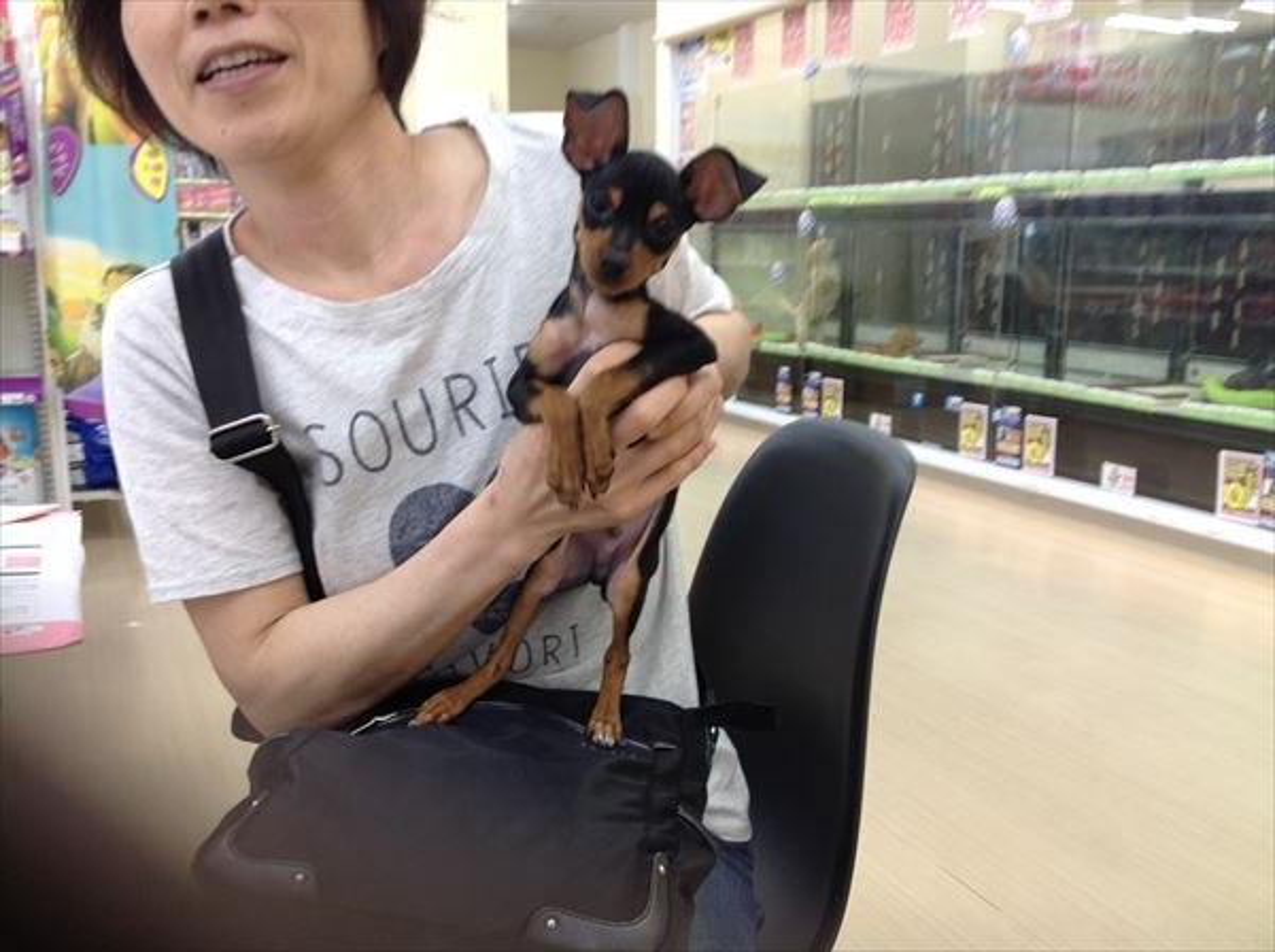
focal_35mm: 35
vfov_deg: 40.6
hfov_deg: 52.7
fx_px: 1287
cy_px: 476
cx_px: 638
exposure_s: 1/20
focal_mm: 4.28
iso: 50
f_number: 2.4
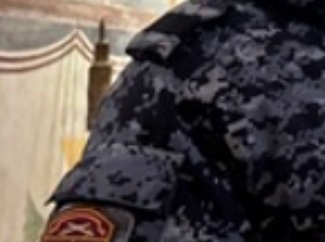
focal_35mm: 120
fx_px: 1124
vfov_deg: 12.1
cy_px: -34
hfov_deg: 14.5
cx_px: 579
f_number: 1.6
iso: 500
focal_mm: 5.96
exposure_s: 1/50
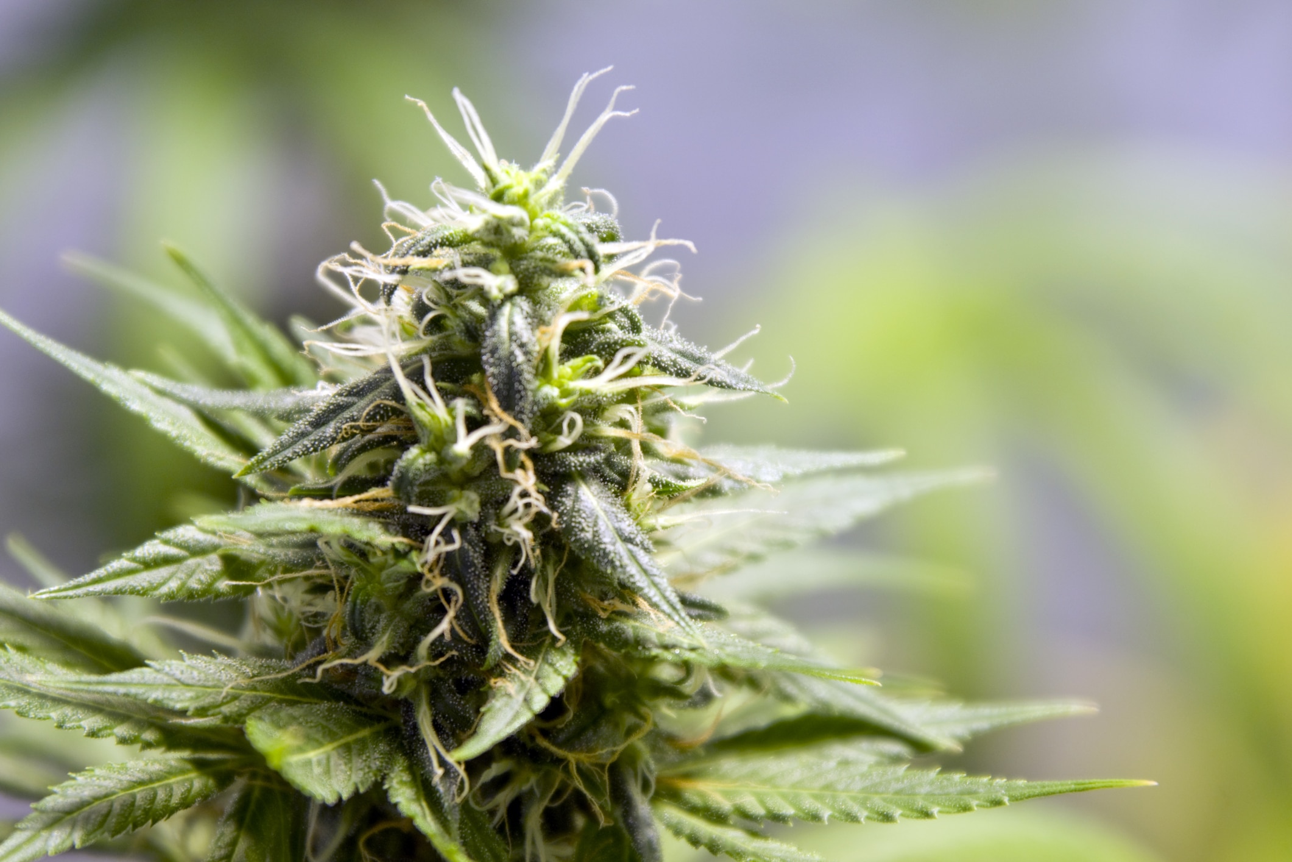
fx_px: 16149
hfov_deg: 4.6
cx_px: 646
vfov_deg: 3.1
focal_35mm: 450
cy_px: 431
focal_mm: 300
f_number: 7.1
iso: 100
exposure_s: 1/125
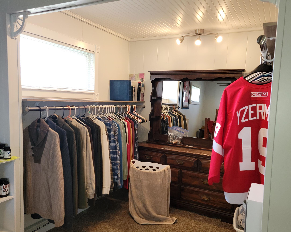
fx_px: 250
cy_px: 120
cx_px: 144
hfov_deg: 60.5
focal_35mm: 29
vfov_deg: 50.0
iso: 125
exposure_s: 1/60
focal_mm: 6.7
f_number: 1.8
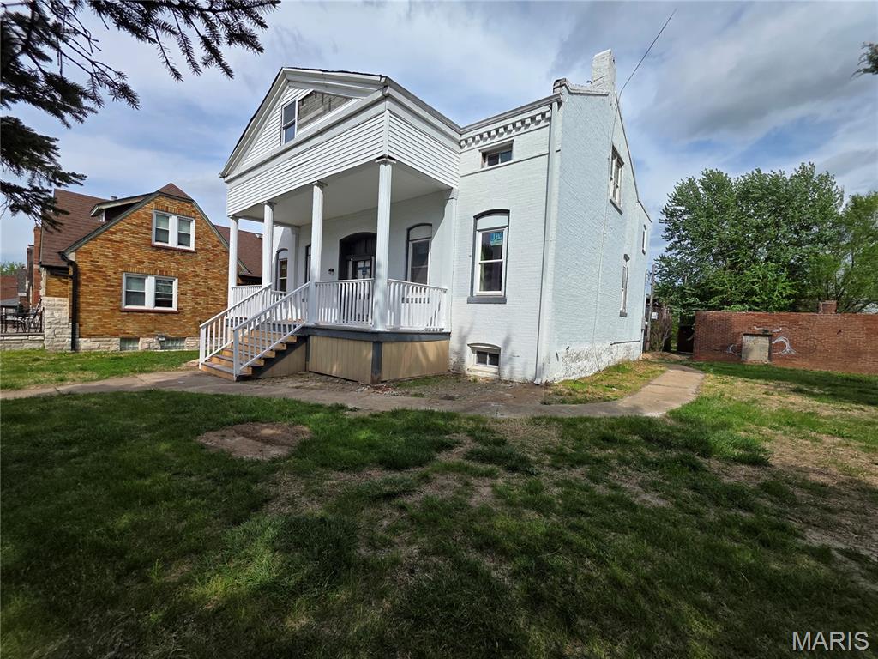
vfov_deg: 89.9
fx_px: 330
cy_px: 330
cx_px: 439
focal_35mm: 13
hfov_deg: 106.2
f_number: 1.9
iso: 40
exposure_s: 1/2524
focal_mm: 2.2
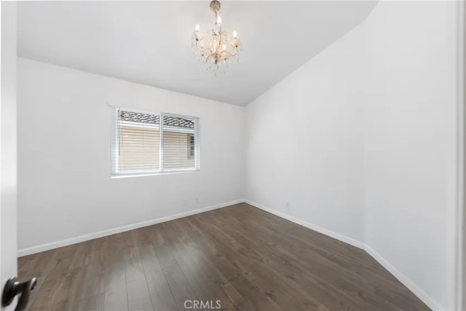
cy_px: 156
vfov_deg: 90.0
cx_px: 233
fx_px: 155
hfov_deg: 112.6
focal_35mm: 12
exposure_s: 1/40
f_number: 4.5
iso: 1000
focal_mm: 12
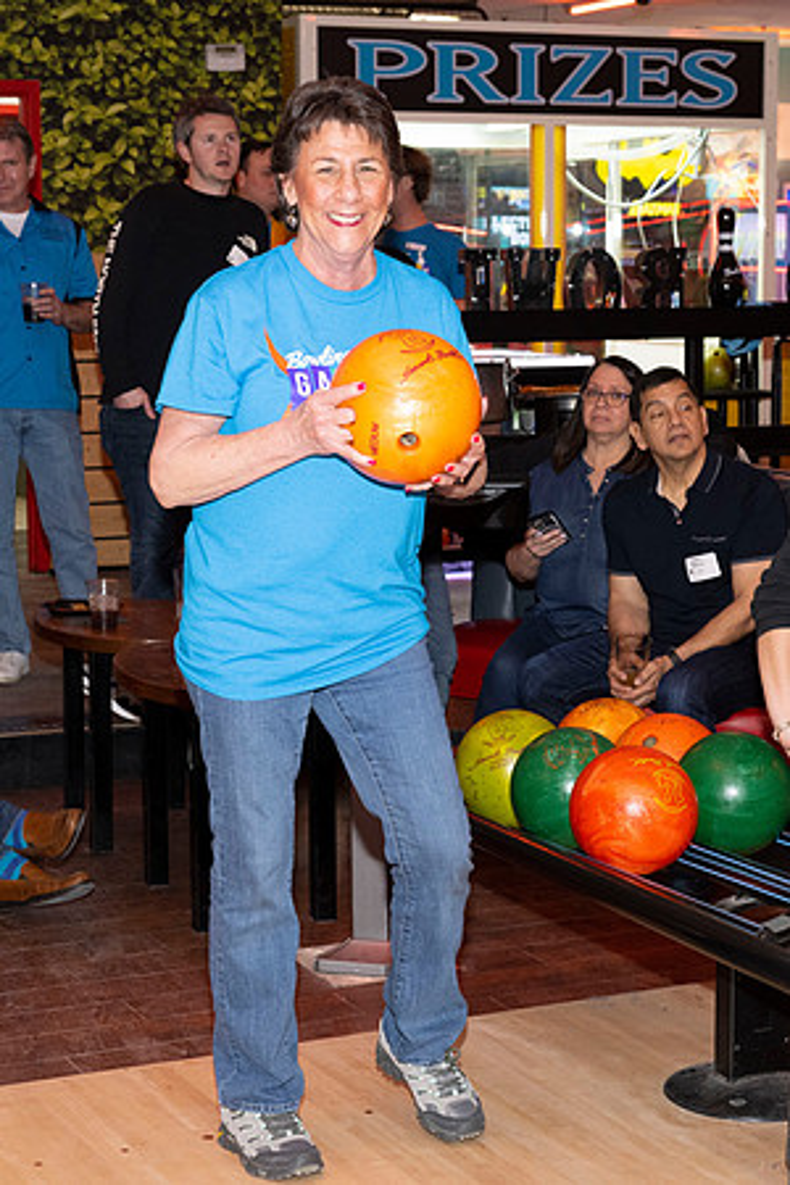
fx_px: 2567
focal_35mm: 78
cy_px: 592
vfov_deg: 26.0
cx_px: 395
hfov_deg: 17.5
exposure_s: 1/100
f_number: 5.6
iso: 2000
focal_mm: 52
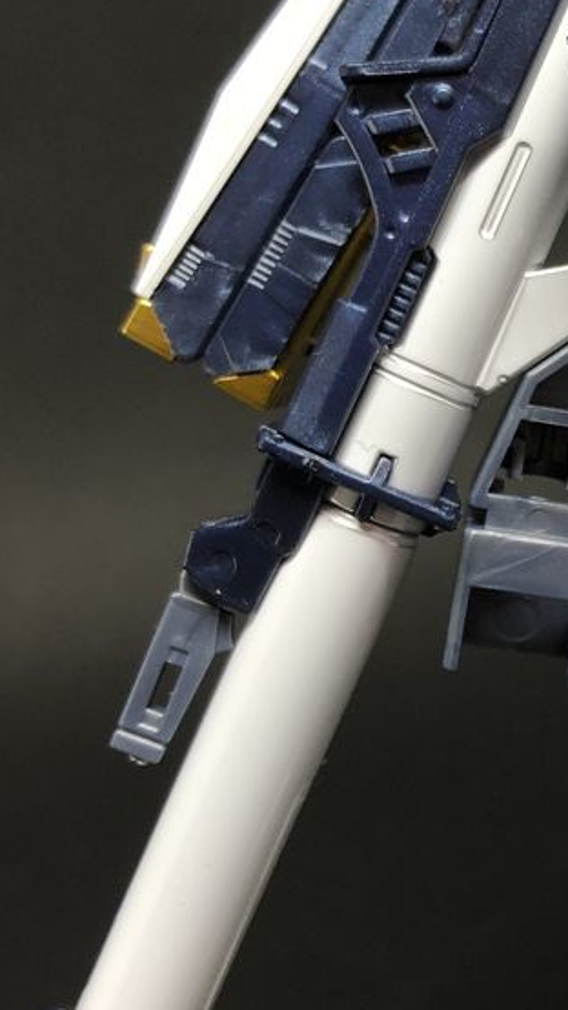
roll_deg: +1.9
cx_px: 699
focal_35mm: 66
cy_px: 486
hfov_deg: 17.3
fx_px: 1768
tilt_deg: -16.9
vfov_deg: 31.9
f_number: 1.8
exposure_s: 1/20
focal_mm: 3.99
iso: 40
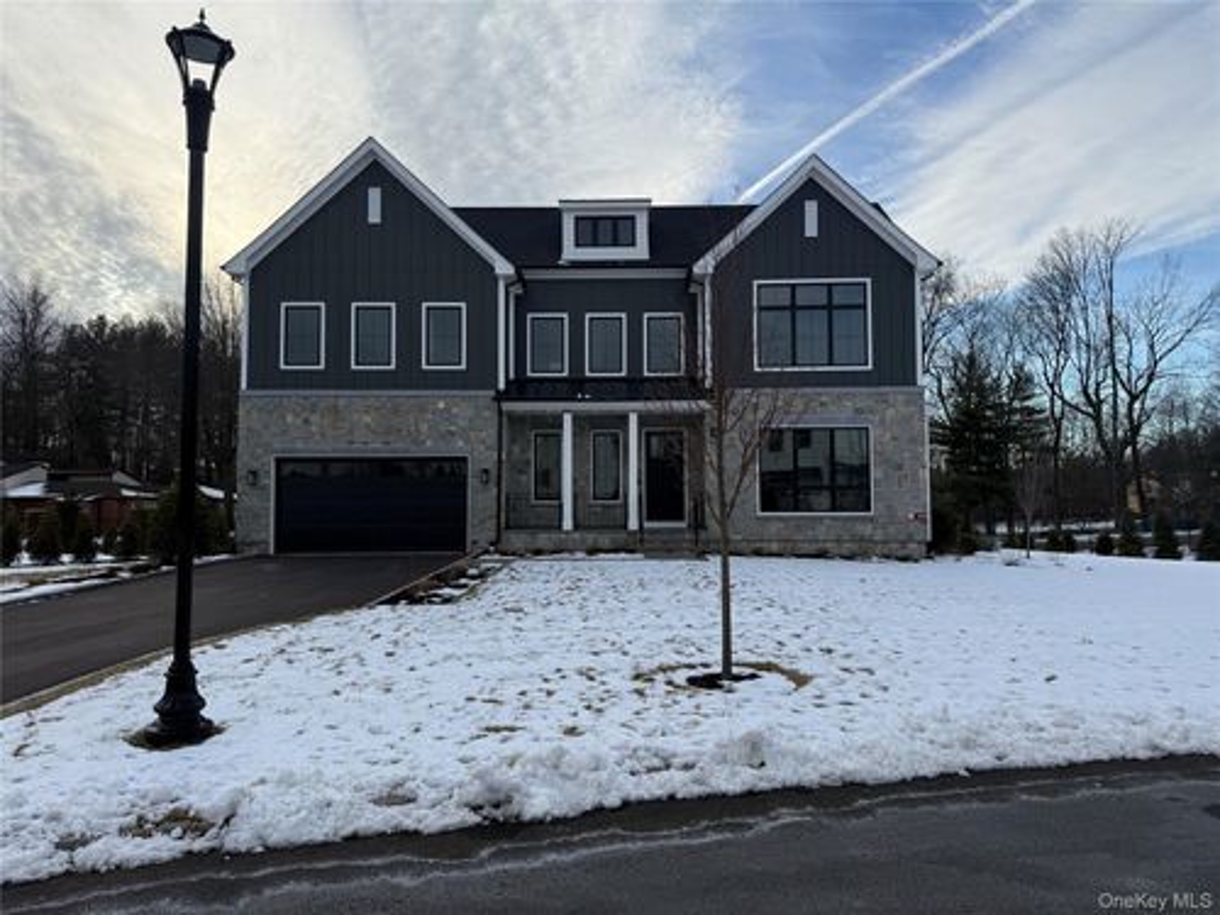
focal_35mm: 24
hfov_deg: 71.6
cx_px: 610
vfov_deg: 56.8
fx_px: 846
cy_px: 458
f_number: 1.78
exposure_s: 1/3425
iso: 100
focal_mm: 6.76
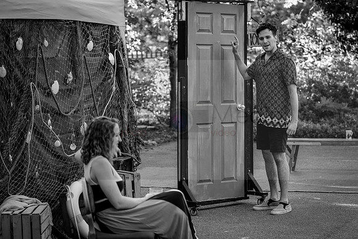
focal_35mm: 99
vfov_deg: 13.8
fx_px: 990
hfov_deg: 20.5
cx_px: 200
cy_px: 125
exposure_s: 1/100
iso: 100
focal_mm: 87
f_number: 2.8
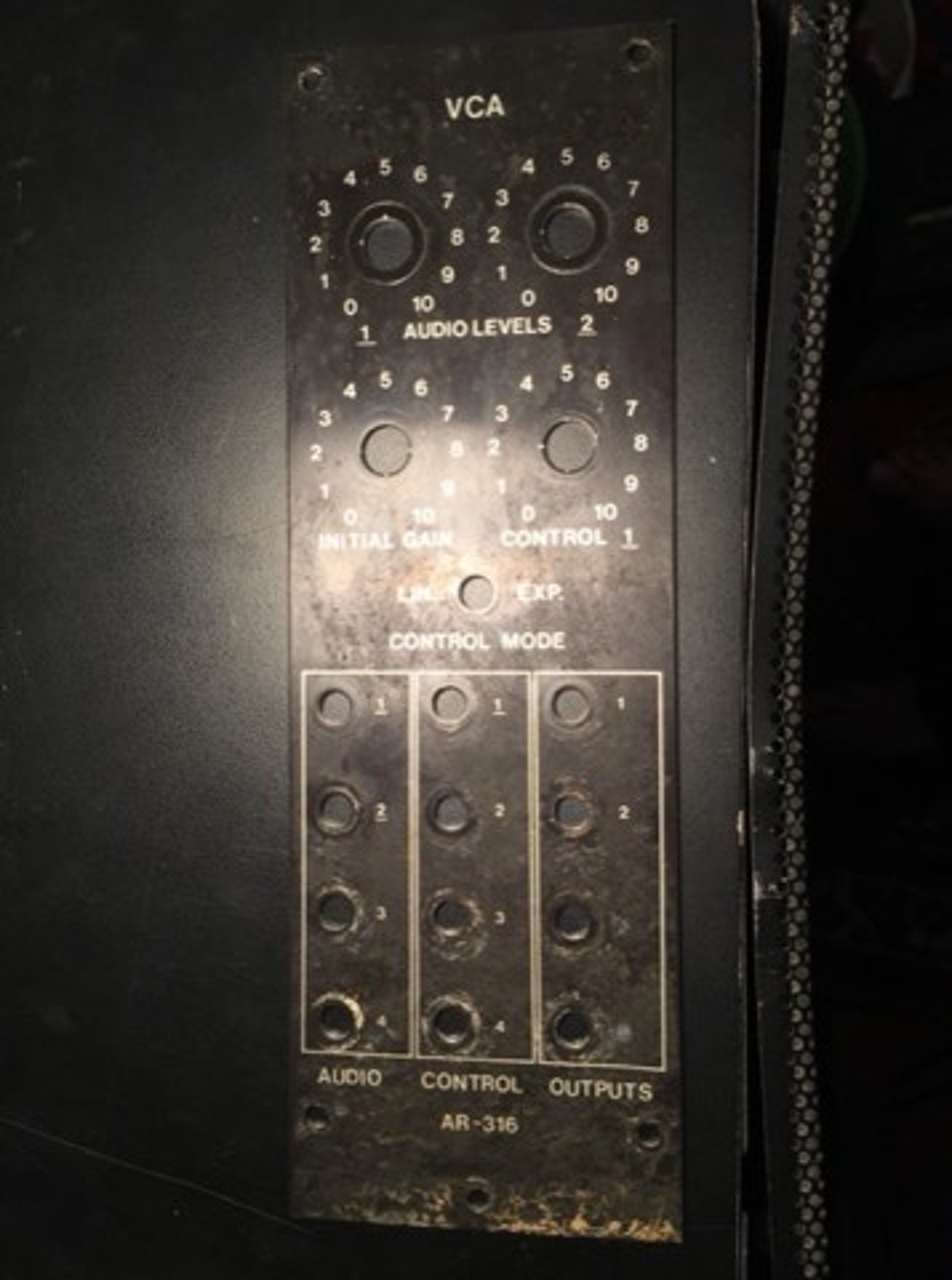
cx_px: 476
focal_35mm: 29
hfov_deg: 48.0
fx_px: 1069
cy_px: 640
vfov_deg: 61.8
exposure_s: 1/120
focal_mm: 4.15
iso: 40
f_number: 2.2
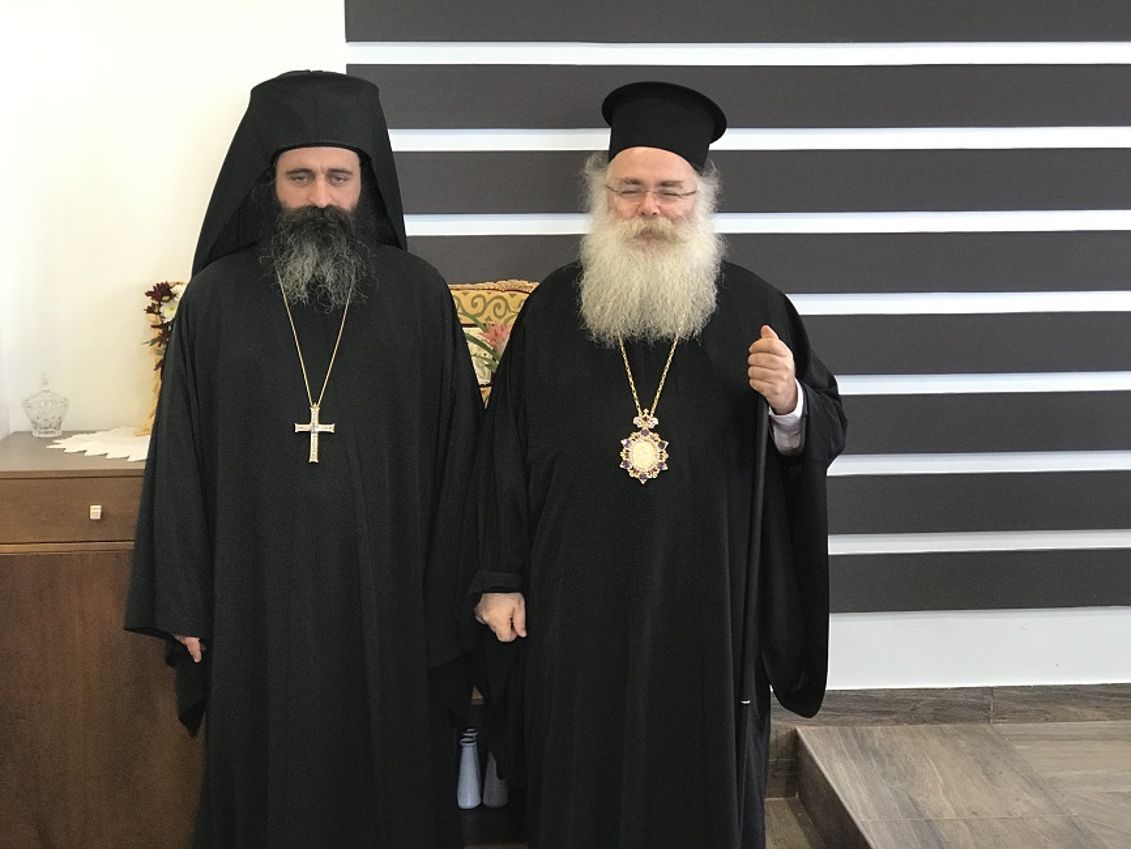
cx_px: 566
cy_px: 424
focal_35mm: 57
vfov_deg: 25.7
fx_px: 1863
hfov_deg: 33.8
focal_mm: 6.6
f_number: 2.8
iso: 100
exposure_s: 1/50
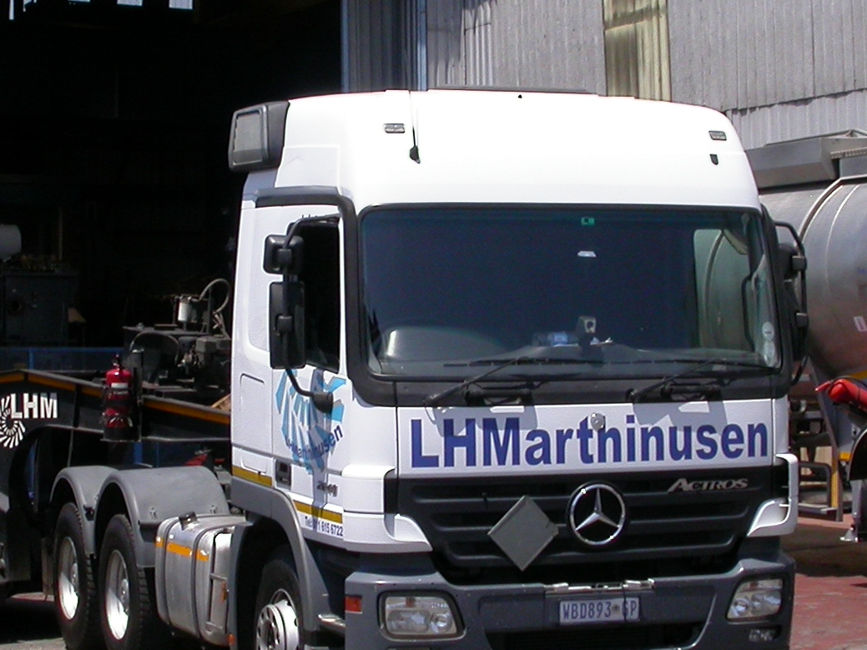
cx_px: 385
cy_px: 299
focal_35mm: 94
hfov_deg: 20.9
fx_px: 2354
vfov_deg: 15.7
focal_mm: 8.9
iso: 100
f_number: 7.8
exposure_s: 1/315
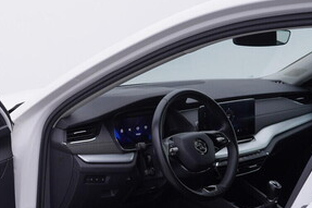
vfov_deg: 19.4
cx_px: 26
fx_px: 598
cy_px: 176
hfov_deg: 28.1
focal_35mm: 69
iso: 125
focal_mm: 24
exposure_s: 1/80
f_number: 4
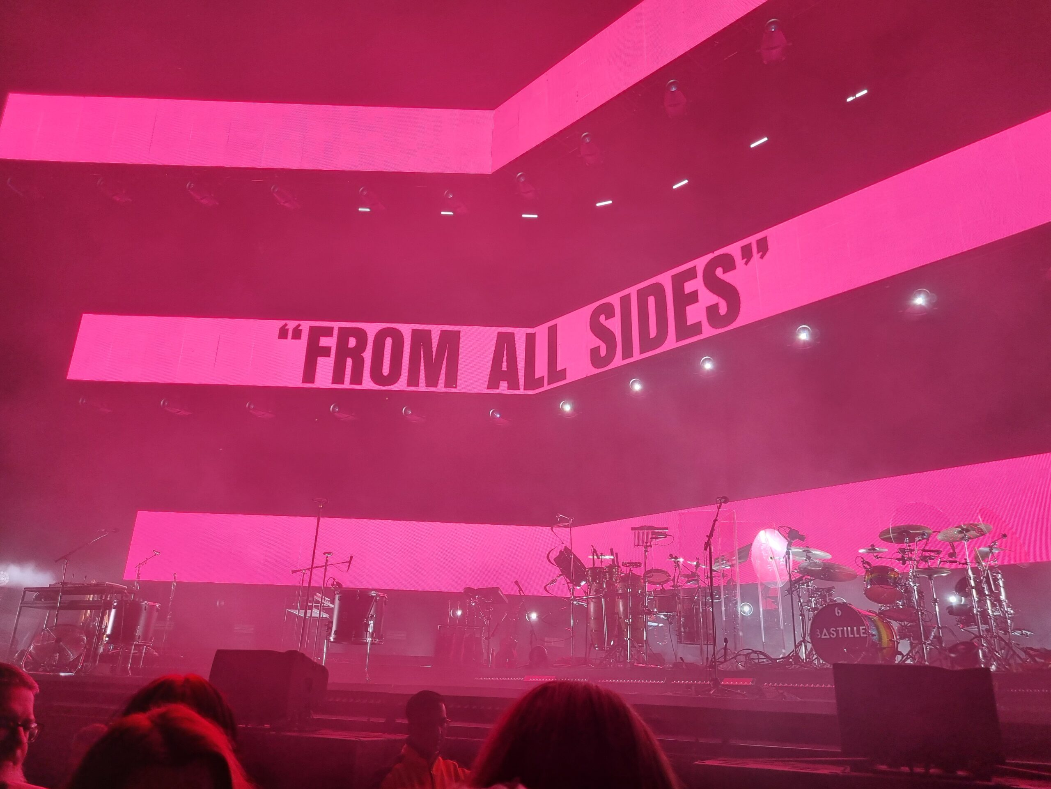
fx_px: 789
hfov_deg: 67.3
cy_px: 394
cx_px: 526
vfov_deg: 53.1
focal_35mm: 26
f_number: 1.8
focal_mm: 5.4
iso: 50
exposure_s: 1/391
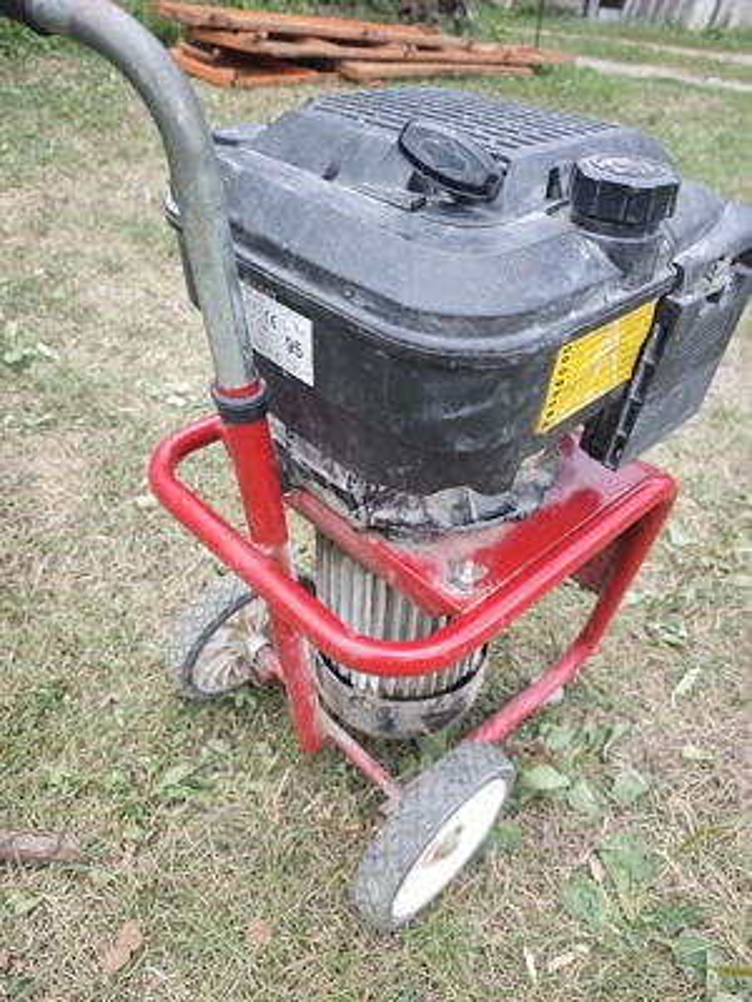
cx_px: 376
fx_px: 666
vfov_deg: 73.9
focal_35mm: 23
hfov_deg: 58.9
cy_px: 501
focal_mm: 6.55
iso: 160
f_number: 1.6
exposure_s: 1/100
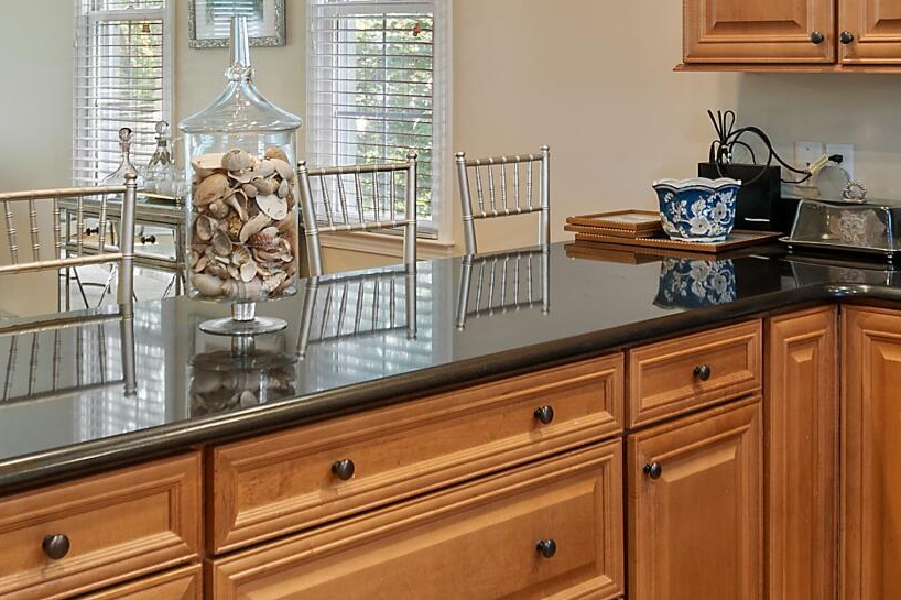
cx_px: 500
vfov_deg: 24.1
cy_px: 99
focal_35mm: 55
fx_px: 1376
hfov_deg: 36.2
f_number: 4.5
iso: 100
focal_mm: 10
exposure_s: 1/2
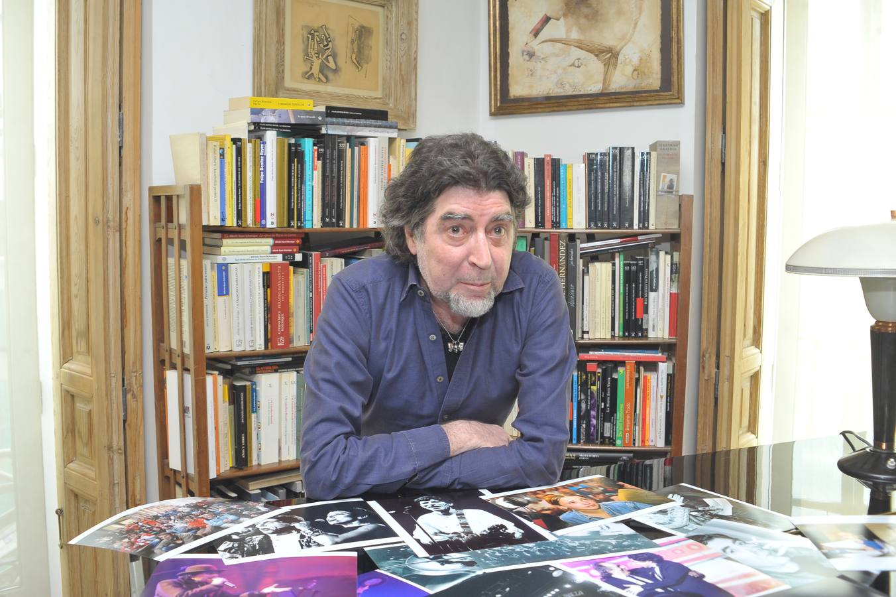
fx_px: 871
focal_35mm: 35
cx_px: 448
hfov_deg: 54.5
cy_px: 298
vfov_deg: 37.8
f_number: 6.3
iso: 1600
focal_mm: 35
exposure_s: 1/100
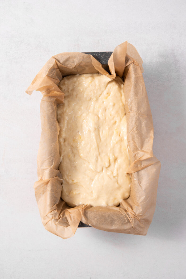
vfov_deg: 33.4
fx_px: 465
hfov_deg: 22.6
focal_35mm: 60
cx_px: 93
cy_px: 140
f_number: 8
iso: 100
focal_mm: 60
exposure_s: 1/8
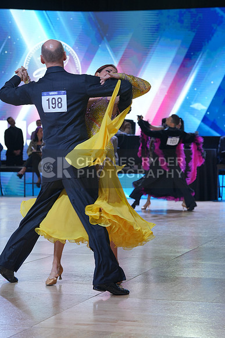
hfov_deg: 14.4
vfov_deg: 21.5
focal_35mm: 95
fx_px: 890
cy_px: 169
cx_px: 112
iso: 1000
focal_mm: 95
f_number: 5.6
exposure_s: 1/400
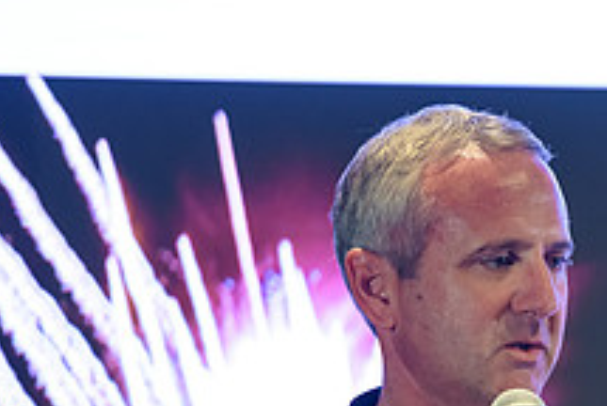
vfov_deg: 2.6
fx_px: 9100
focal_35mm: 539
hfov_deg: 3.8
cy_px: 503
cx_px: 737
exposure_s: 1/200
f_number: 3.2
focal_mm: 200
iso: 1600
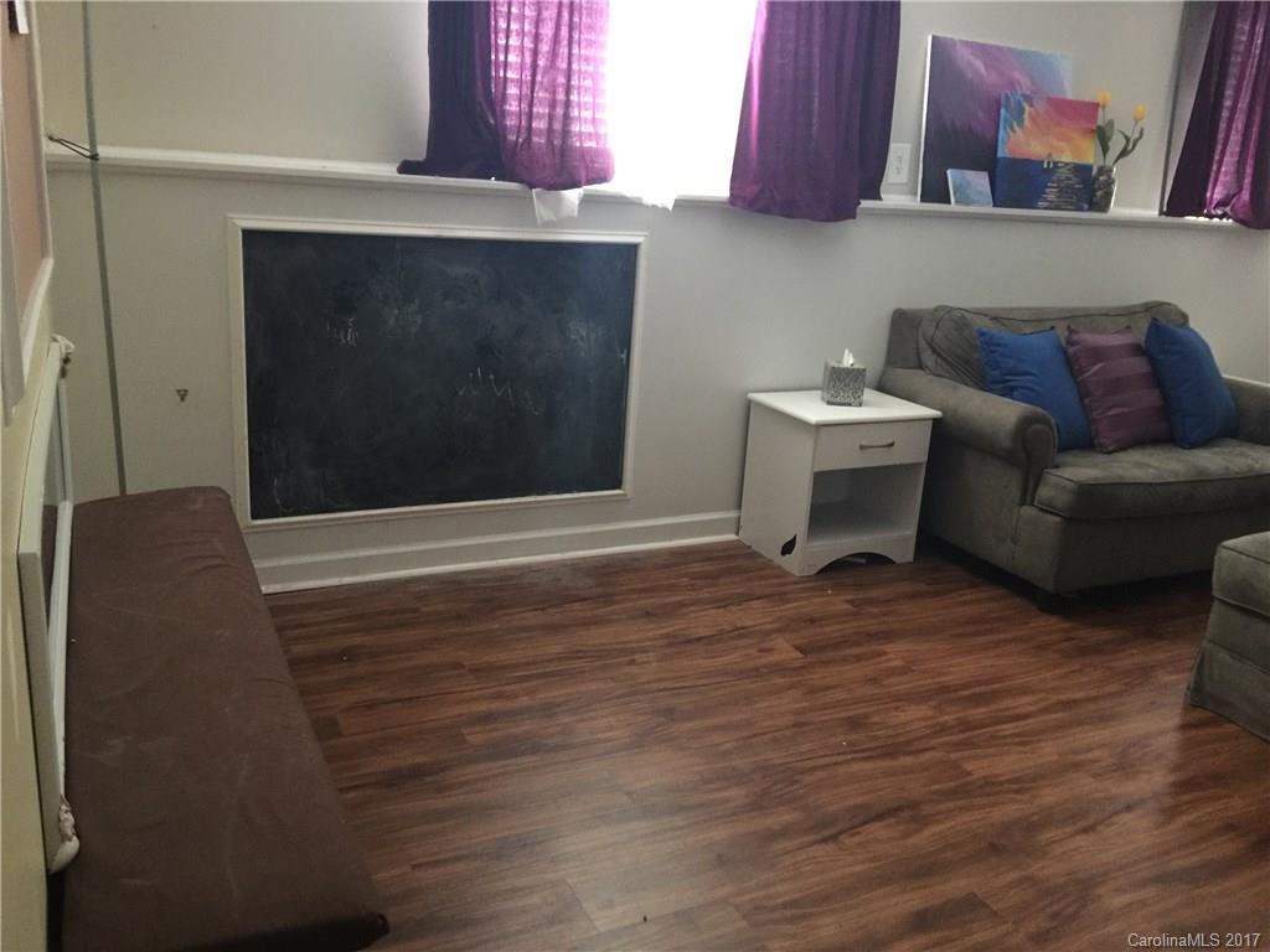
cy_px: 476
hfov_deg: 61.7
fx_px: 1064
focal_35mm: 29
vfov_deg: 48.2
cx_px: 635
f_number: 2.2
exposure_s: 1/4
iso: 100
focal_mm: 4.15
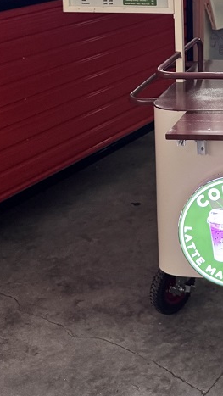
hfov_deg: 17.3
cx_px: 317
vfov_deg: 30.3
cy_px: -9
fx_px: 672
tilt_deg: -9.0
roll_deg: -0.4
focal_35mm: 64
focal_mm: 6.76
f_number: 1.78
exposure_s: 1/50
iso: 320
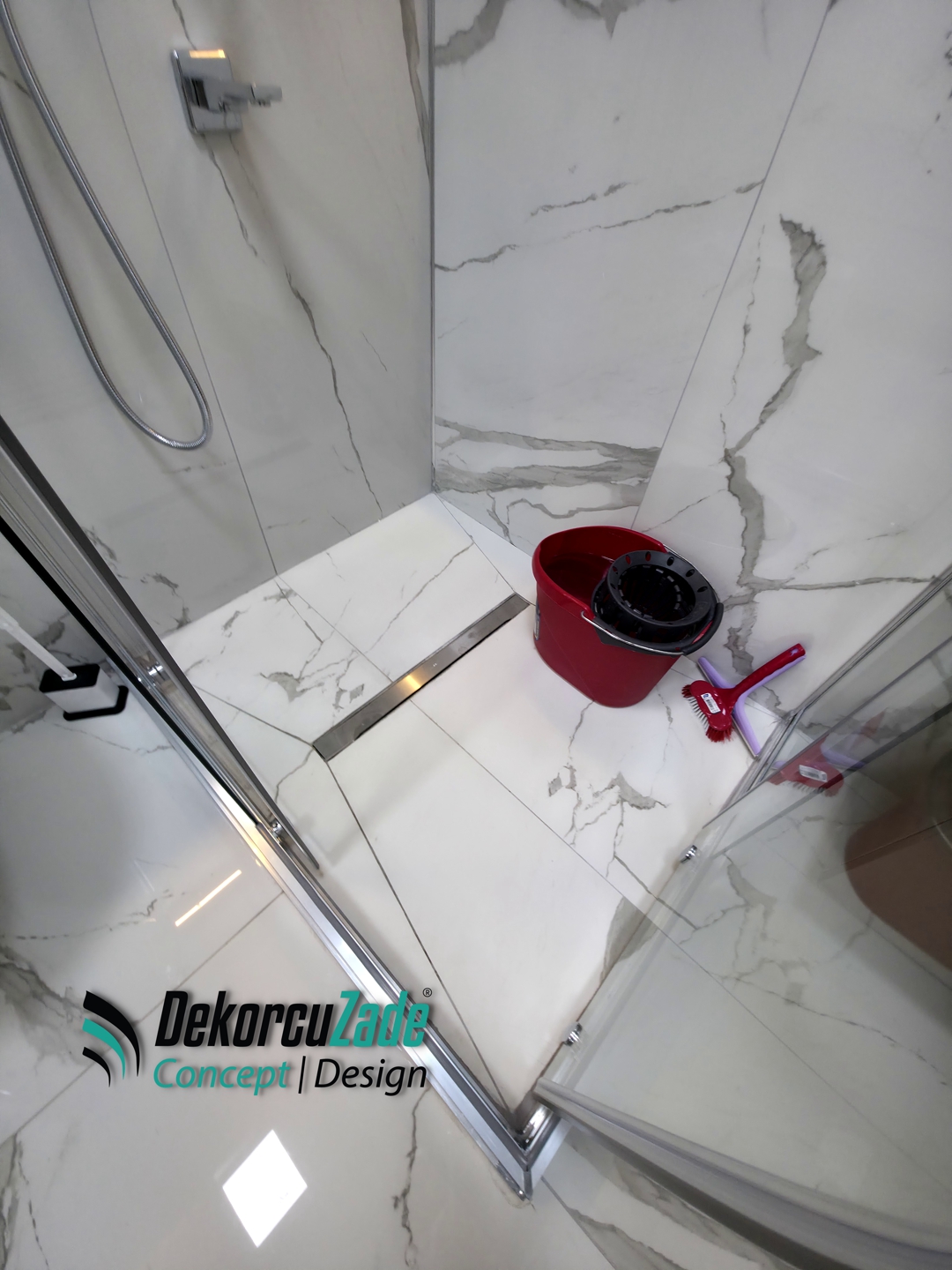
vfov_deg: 106.2
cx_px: 476
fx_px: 477
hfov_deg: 89.9
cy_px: 635
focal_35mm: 13
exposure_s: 1/50
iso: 80
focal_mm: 2.2
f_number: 1.9
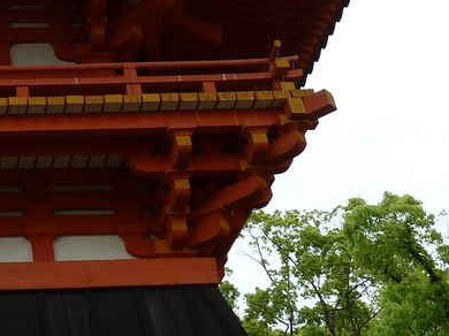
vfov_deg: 18.4
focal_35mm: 77
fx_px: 998
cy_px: -38
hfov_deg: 23.4
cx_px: -75
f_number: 4
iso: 80
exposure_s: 1/160
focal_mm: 4.1
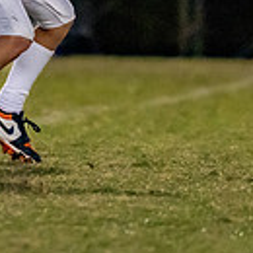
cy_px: -120
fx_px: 9005
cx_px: 44
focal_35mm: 1089
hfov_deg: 1.6
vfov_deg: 1.6
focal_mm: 200
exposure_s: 1/1000
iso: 4000
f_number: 2.8
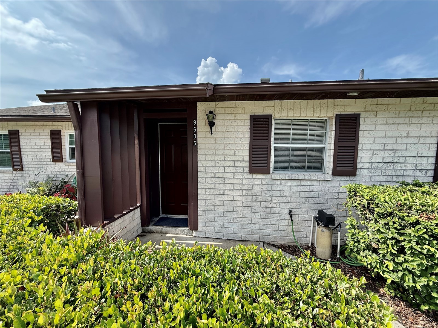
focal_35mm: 14
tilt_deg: -4.3
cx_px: 219
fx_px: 177
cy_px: 164
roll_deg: -1.0
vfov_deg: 85.7
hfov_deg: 102.1
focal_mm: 2.22
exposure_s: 1/625
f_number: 2.2
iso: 50
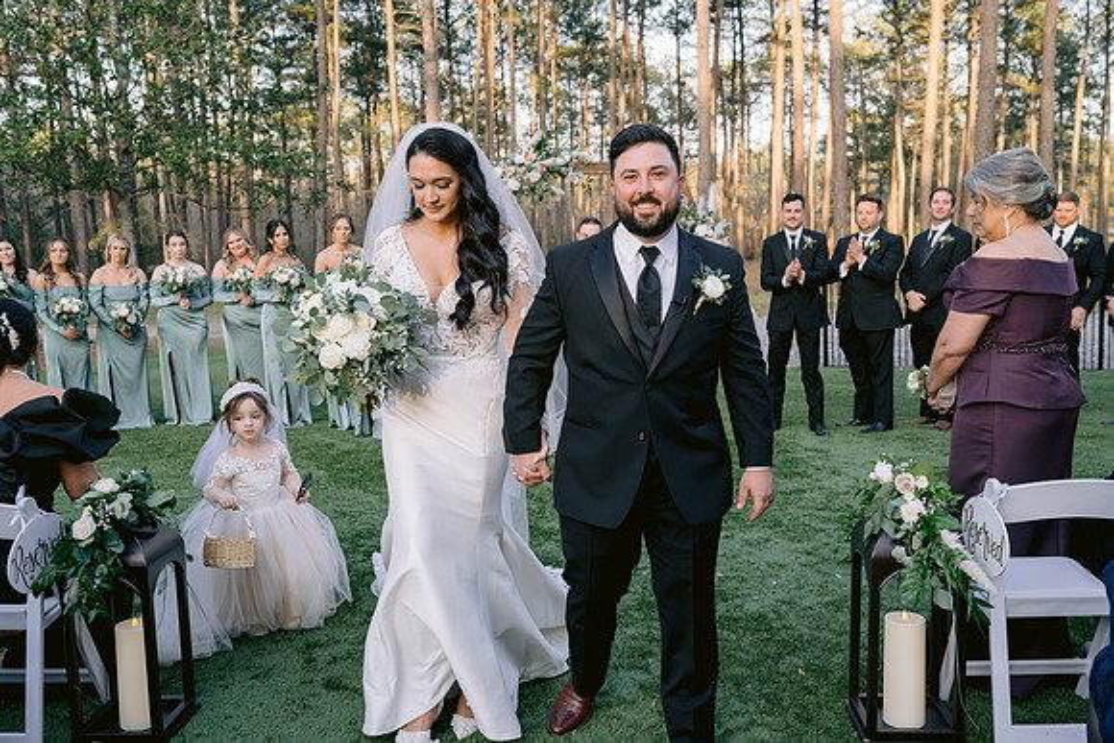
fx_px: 1083
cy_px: 372
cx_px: 557
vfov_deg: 37.9
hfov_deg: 54.4
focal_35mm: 35
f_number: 5
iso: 400
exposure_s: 1/200
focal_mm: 35
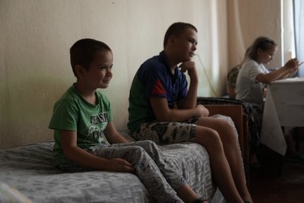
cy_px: 102
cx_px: 152
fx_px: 313
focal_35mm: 37
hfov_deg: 51.9
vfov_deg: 36.0
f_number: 2.8
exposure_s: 1/100
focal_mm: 37
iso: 2000
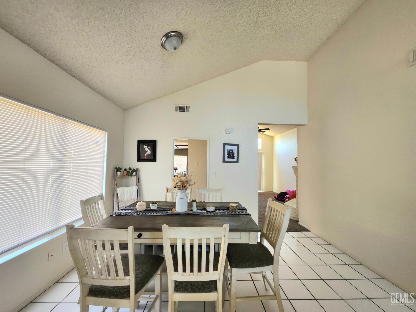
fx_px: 156
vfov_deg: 89.9
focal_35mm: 13
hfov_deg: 106.2
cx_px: 208
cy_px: 156
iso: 80
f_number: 2.2
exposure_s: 1/60.2
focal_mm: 1.74
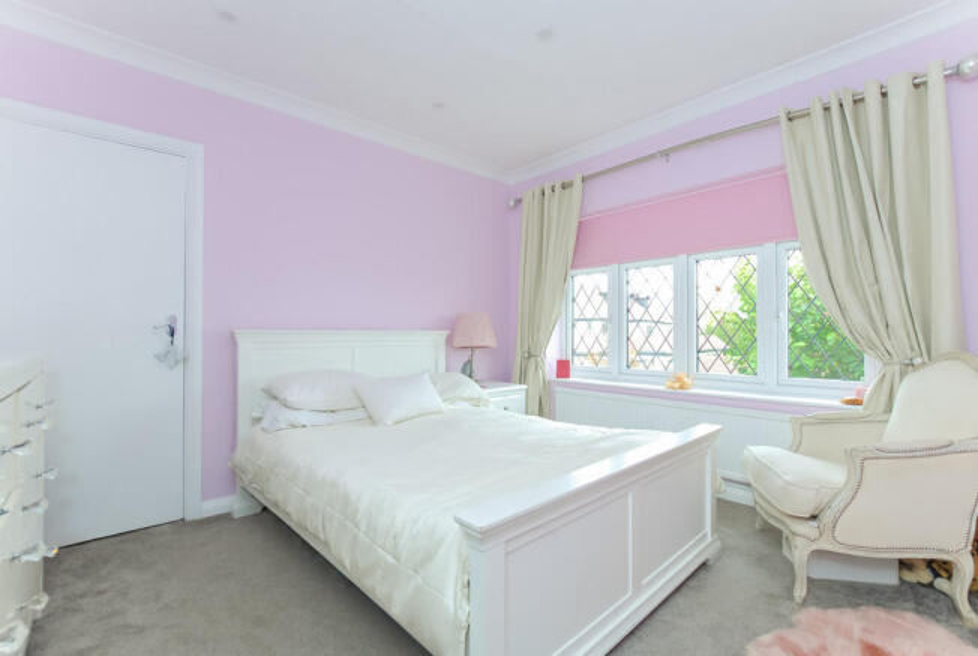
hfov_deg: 100.3
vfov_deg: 77.5
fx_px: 408
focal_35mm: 15
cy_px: 328
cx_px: 489
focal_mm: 10
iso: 250
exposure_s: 1/15
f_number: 5.6
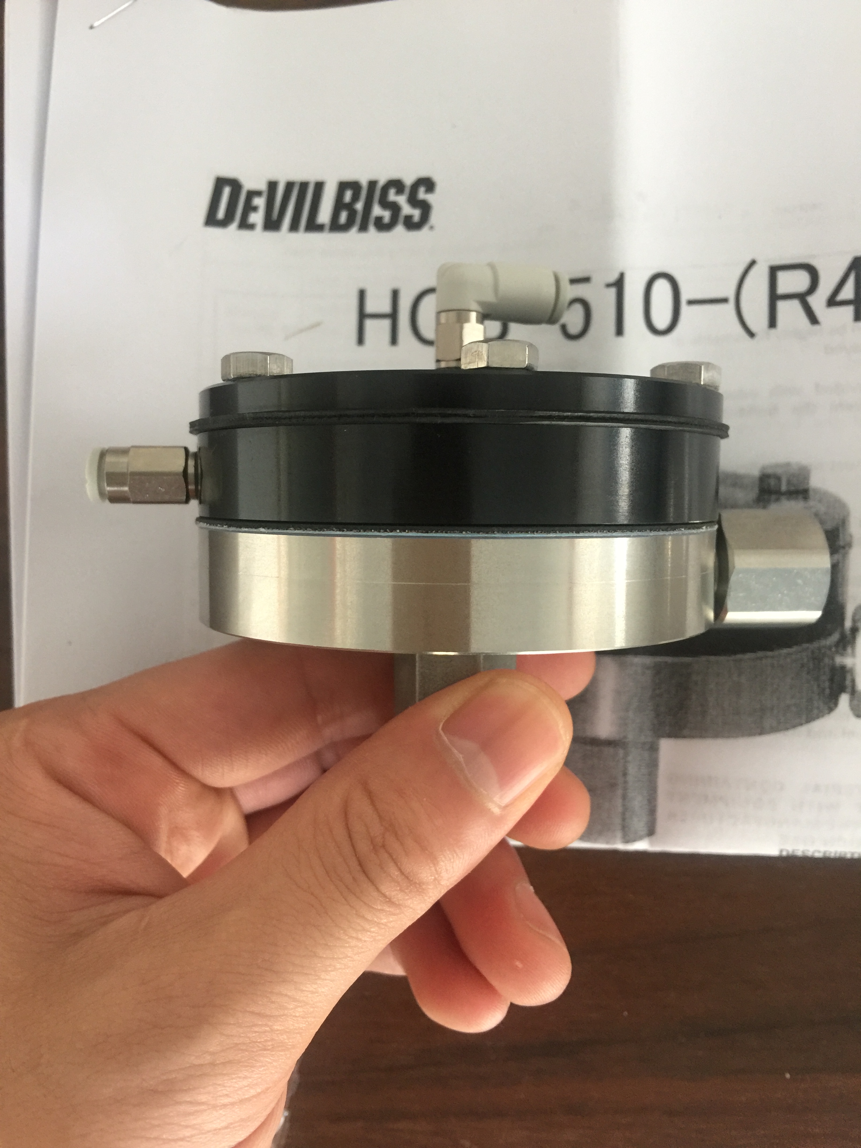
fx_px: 962
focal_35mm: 29
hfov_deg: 48.2
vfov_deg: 61.7
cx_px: 430
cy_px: 574
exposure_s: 1/17
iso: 100
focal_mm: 4.15
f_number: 2.2
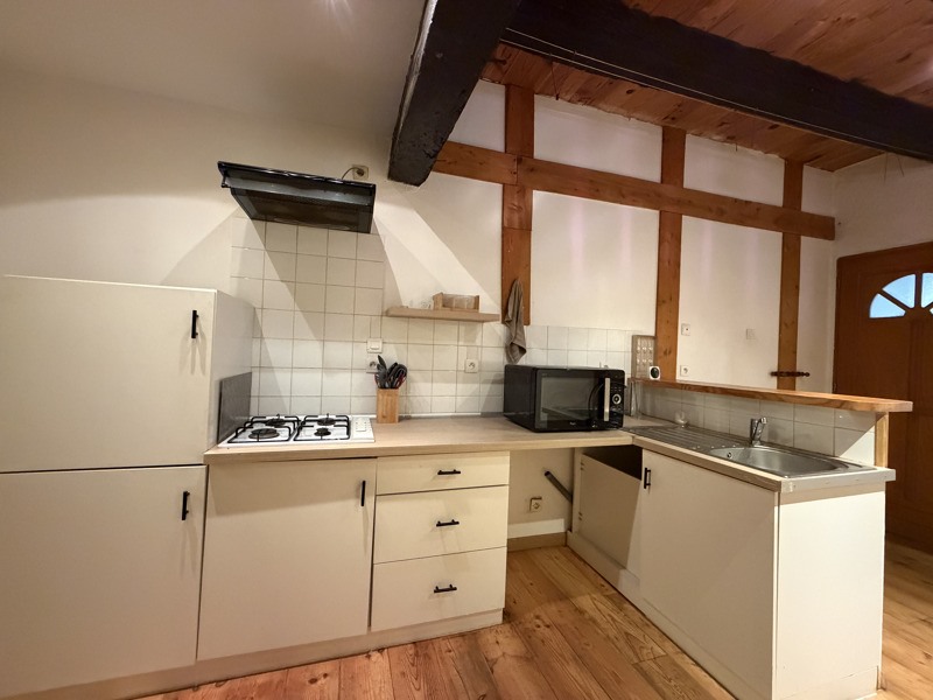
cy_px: 350
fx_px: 377
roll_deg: -1.9
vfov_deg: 85.7
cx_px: 466
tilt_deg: -0.2
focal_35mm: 14
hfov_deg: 102.1
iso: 1000
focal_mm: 2.22
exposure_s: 1/50
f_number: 2.2
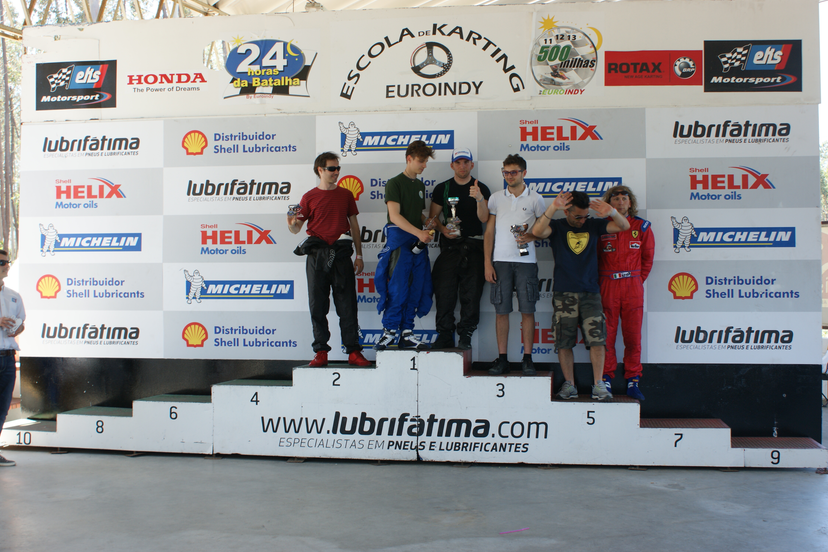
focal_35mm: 40
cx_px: 411
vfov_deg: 33.4
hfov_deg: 48.5
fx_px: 920
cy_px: 281
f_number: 5
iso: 100
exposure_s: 1/50
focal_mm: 26
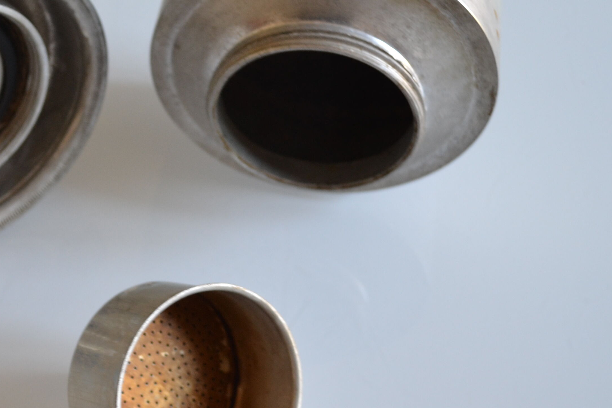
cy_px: 182
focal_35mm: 76
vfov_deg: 17.9
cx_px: 127
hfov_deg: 26.2
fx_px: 1292
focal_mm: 24
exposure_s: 1/25
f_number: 4
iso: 400
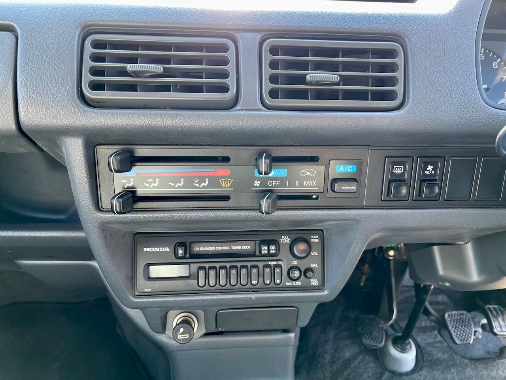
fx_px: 365
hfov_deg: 69.4
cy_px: 190
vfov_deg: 54.9
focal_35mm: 25
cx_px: 253
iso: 125
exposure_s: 1/121
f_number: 1.6
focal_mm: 5.1
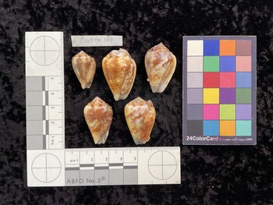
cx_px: 136
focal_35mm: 29
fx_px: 229
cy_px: 102
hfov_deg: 61.6
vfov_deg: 48.3
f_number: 1.8
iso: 64
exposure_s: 1/50
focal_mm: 3
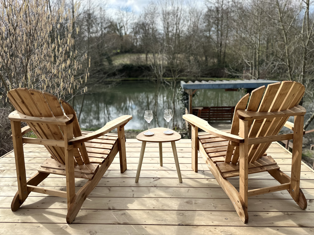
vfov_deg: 56.8
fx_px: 218
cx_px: 157
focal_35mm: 24
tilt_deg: -14.2
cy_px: 118
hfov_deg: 71.6
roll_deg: +0.7
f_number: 1.78
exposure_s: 1/2732
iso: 80
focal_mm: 6.86
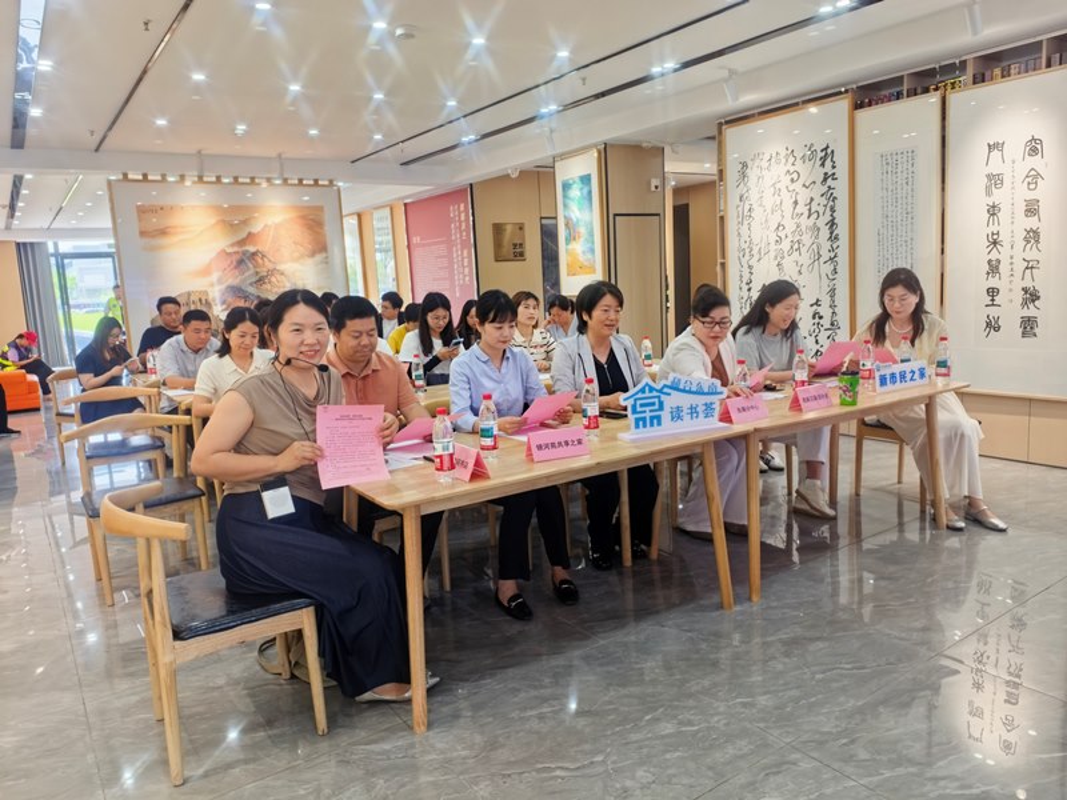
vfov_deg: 56.8
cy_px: 400
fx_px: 740
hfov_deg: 71.6
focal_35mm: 24
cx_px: 534
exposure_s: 1/50
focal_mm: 5.75
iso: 250
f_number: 4
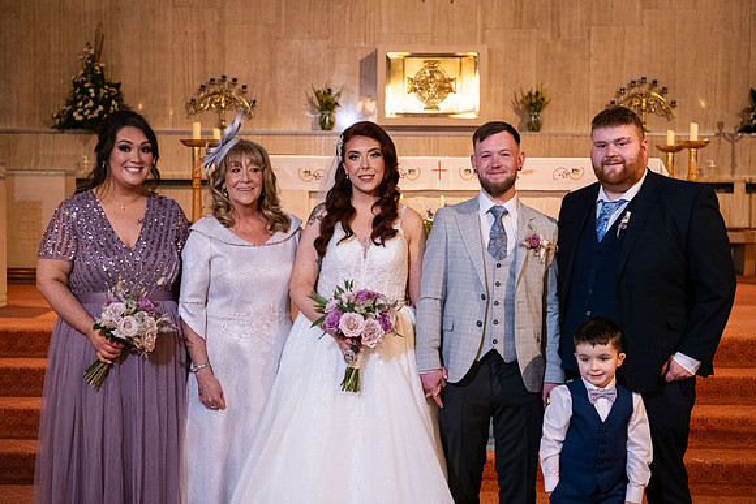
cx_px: 378
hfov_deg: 32.4
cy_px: 252
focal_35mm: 62
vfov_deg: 21.9
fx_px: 1302
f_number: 5
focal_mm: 62
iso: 2000
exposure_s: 1/160
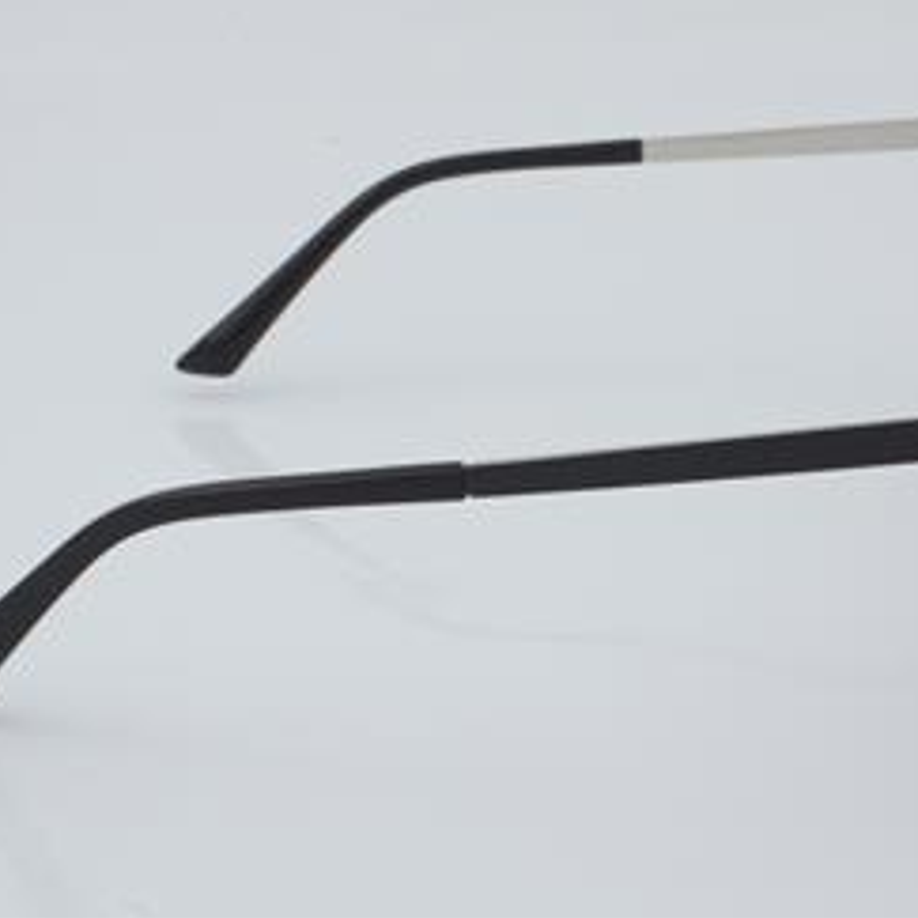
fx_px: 3150
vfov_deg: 16.6
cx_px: 612
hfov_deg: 16.5
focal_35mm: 105
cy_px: 423
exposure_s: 1/3
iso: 100
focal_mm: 50
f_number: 32
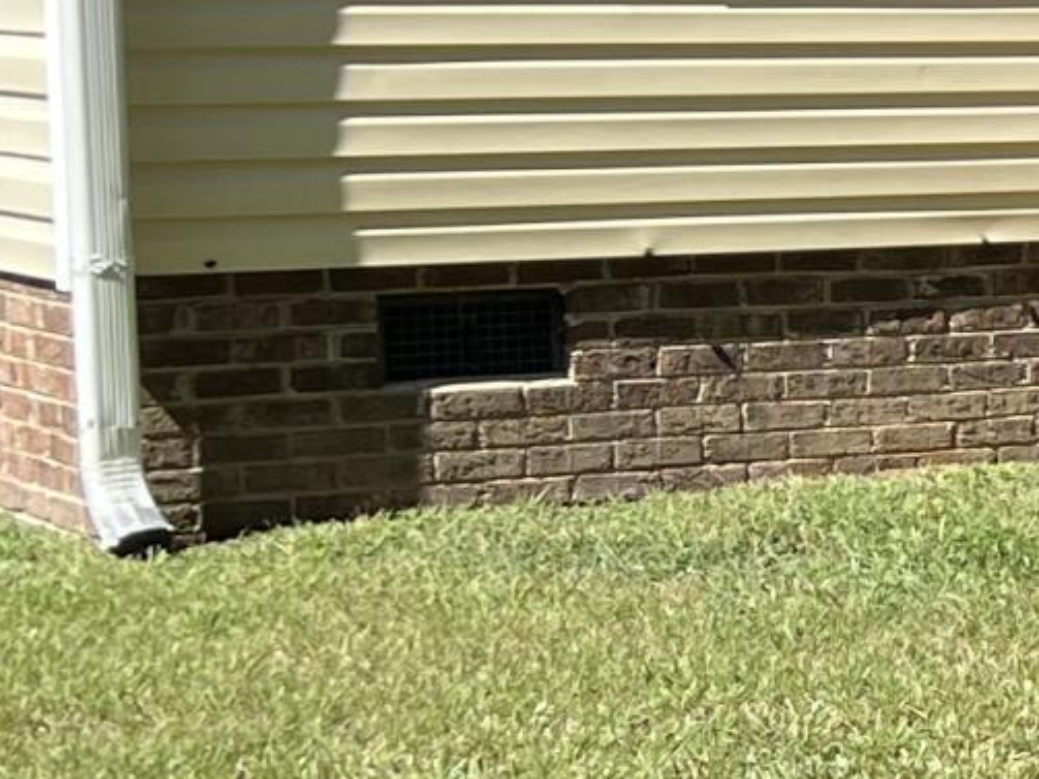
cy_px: 434
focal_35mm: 155
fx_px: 4651
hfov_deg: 11.8
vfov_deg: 9.6
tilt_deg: -6.3
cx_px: 1863
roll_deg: +0.2
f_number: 1.5
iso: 50
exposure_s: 1/2353
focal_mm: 5.7
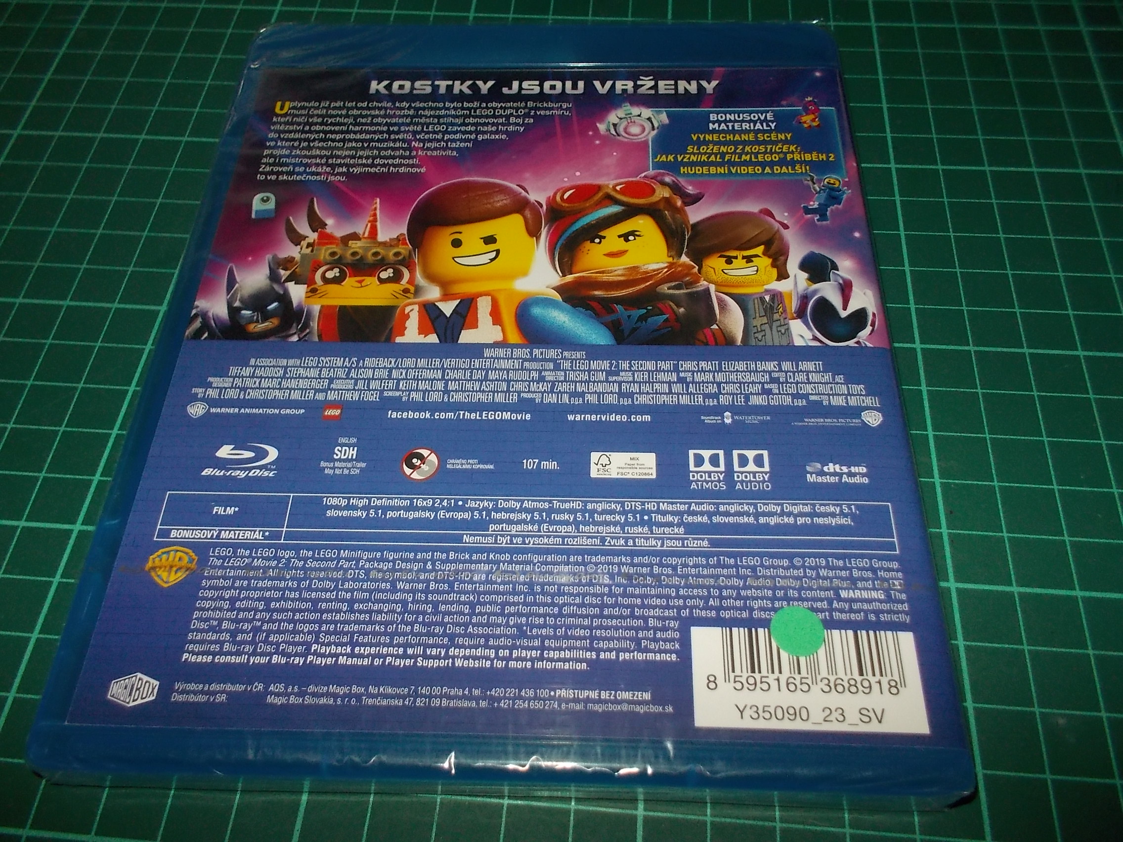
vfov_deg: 48.2
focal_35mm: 29
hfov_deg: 61.7
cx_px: 562
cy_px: 421
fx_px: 941
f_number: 3.3
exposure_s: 1/30
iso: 200
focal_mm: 4.1
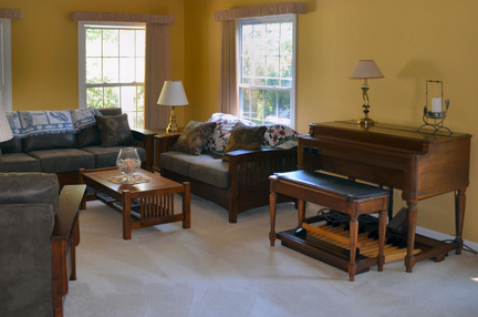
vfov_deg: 32.9
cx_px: 200
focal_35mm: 40
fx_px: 530
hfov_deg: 48.4
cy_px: 99
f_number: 3.5
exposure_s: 1/60
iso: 720
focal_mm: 18
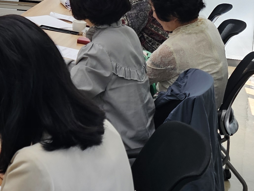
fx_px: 653
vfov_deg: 16.2
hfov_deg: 19.6
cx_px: -110
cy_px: -7
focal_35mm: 89
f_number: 1.7
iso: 50
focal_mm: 6.3
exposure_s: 1/120
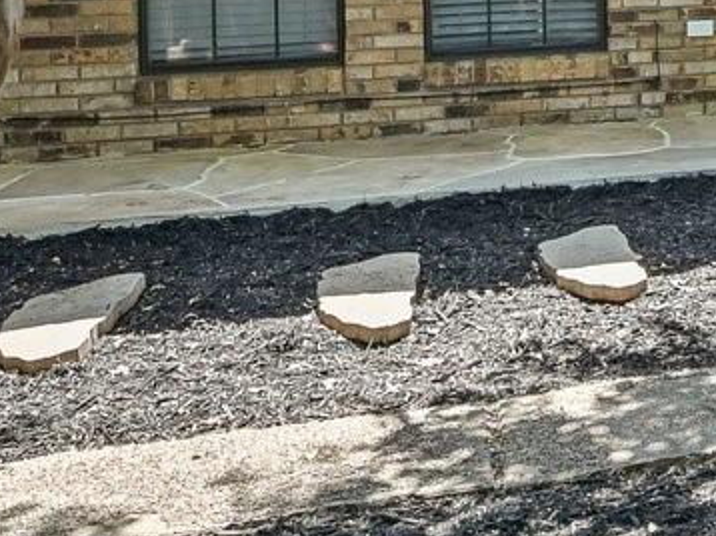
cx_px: 1166
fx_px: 1592
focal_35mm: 77
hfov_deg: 20.4
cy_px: -129
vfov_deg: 18.0
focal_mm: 14
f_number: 9
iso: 250
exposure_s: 1/80
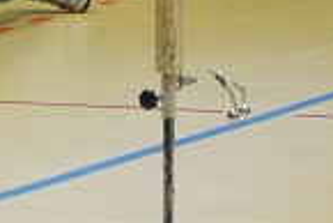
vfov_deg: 4.2
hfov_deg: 6.1
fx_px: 3056
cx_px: -335
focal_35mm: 330
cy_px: -41
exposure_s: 1/80
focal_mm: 40
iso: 1600
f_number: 4.5
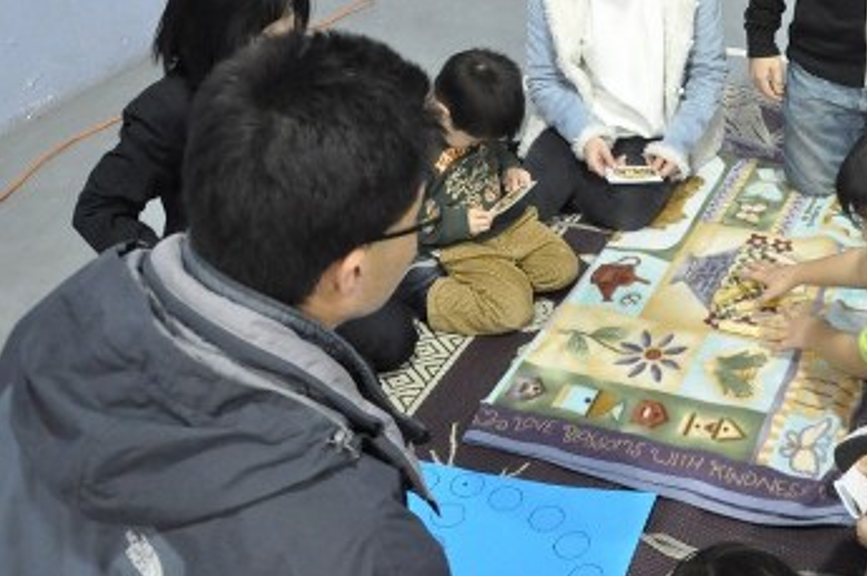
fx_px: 1130
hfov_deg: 40.0
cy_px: 176
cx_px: 714
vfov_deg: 28.3
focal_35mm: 47
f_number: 3.5
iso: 3200
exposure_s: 1/160
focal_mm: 18
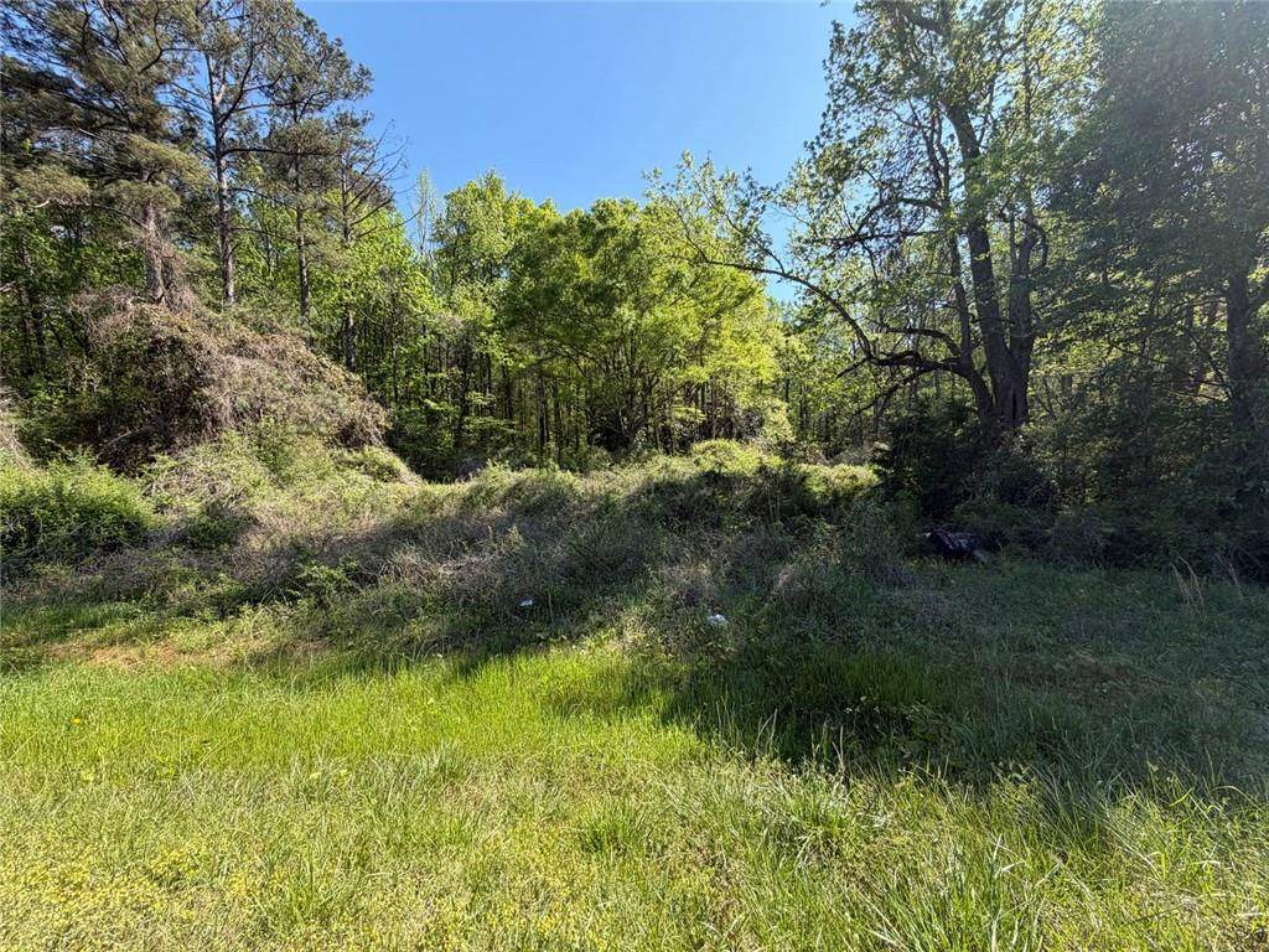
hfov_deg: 102.1
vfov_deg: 85.7
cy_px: 476
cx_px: 634
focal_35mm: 14
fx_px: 513
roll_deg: +3.6
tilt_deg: -2.4
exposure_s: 1/514
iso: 40
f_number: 2.2
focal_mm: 2.22
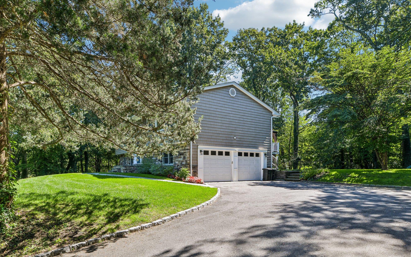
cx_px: 202
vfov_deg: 59.6
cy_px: 137
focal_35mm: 20
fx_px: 224
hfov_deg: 85.1
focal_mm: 19
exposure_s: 1/160
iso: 200
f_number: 9
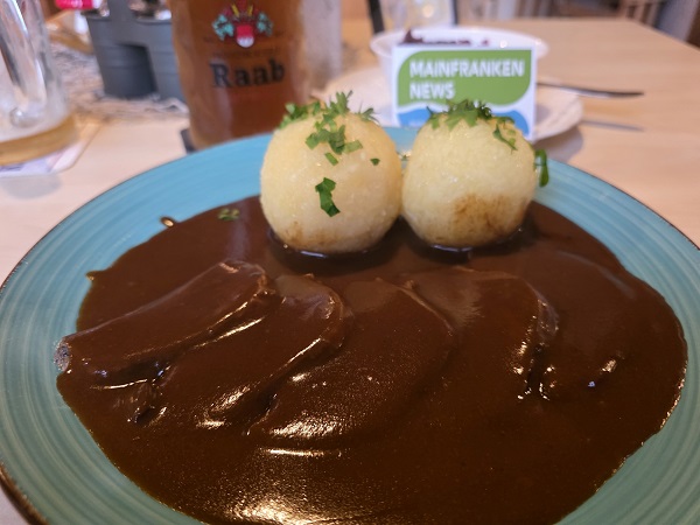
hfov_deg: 73.9
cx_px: 350
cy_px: 262
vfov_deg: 58.9
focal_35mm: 23
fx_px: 465
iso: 1000
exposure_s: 1/100
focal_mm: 6.3
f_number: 1.7
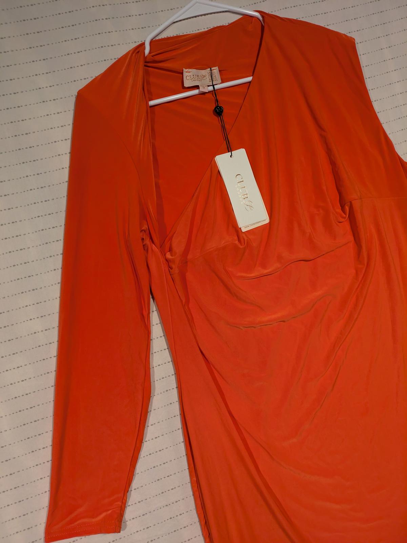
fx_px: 392
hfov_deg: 54.9
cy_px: 272
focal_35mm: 25
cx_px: 204
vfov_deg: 69.4
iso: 292
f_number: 1.89
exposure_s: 1/120
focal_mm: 5.43
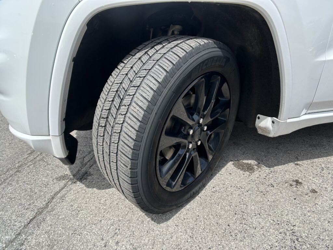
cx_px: 166
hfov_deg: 67.3
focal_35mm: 26
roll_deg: -0.2
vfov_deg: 53.1
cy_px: 125
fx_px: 250
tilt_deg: -24.6
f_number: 1.5
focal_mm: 5.7
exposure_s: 1/2353
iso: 50
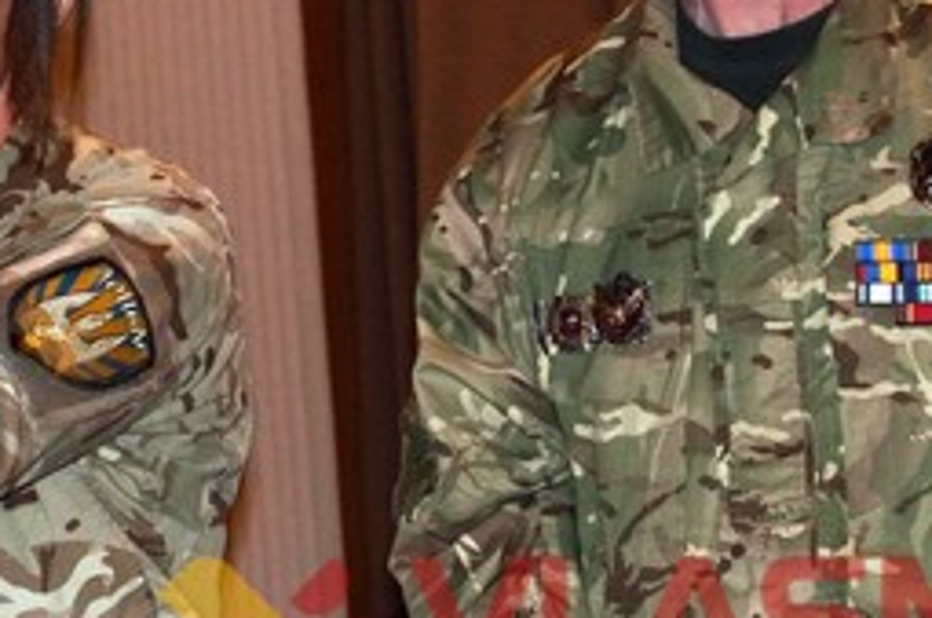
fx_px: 4790
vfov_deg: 7.4
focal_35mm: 185
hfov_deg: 11.0
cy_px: 123
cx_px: -62
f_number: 5.6
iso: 800
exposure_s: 1/60
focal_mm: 45
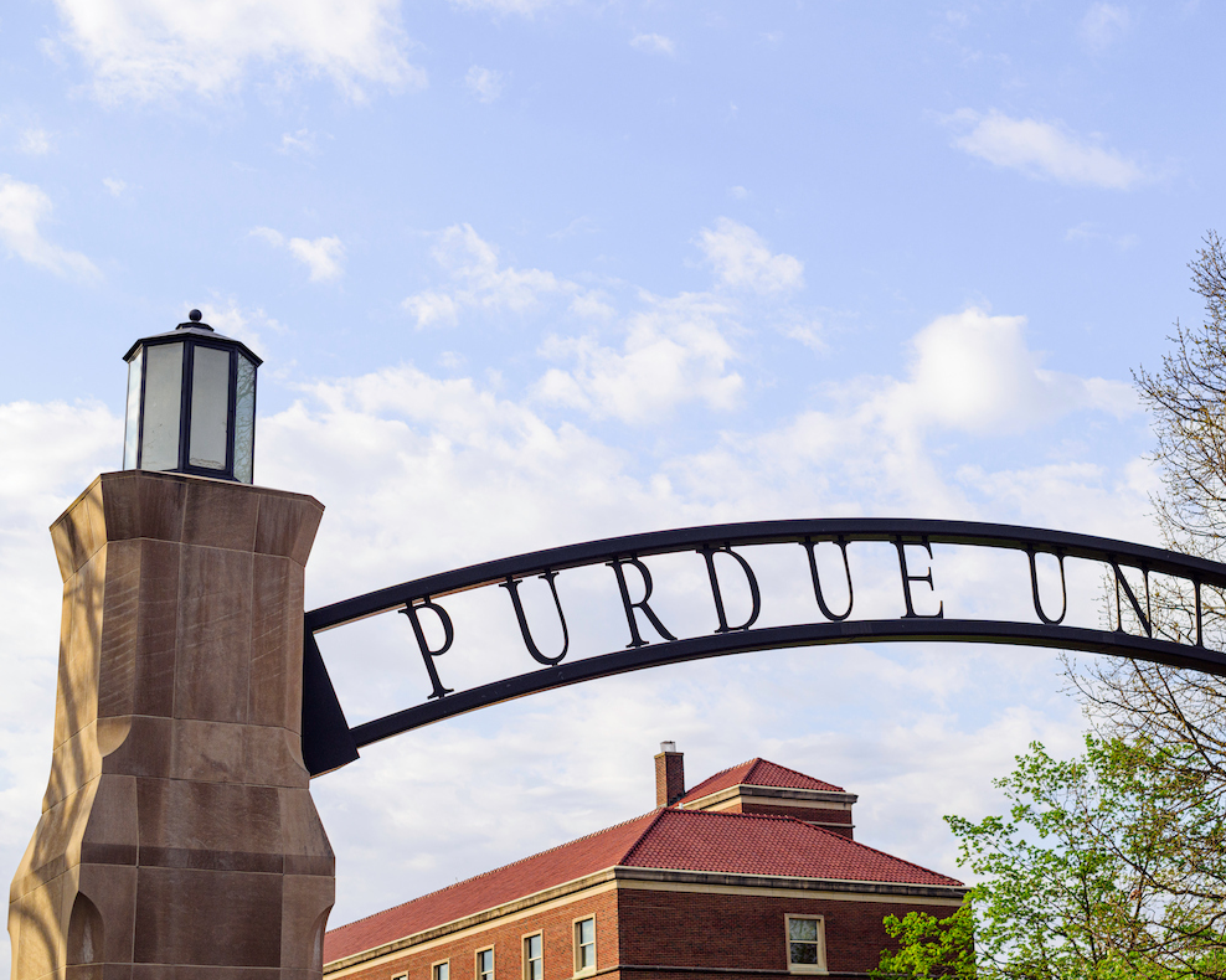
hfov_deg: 33.0
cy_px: 491
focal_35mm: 57
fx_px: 2068
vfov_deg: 26.7
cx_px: 701
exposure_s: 1/2500
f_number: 5
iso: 400
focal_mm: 50
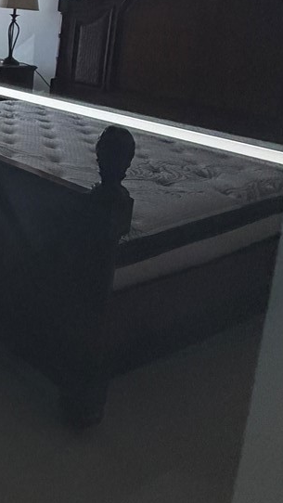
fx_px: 600
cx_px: -132
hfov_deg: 22.3
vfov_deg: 43.1
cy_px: 91
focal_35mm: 45
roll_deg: -2.7
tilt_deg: -9.8
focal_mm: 2.22
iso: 320
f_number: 2.2
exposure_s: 1/115
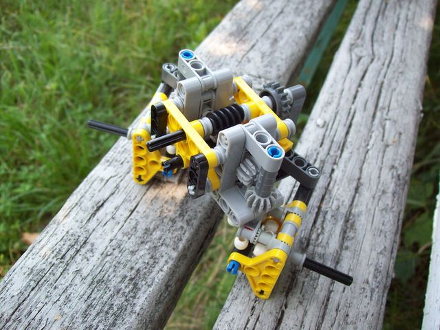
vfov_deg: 39.7
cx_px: 220
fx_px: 458
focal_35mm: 36
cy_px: 165
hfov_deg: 51.4
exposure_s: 1/64
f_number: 2.7
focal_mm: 6
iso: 83
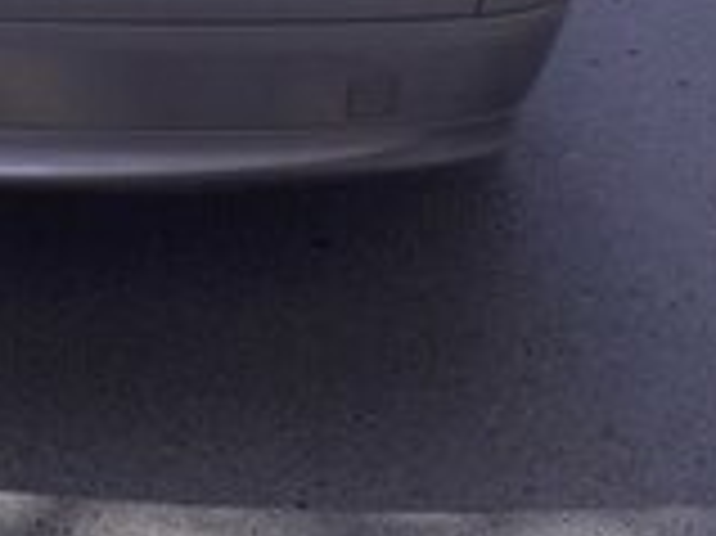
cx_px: -185
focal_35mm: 112
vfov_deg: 12.3
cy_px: -385
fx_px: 2315
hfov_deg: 16.7
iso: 40
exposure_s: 1/803
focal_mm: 3.6
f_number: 1.9
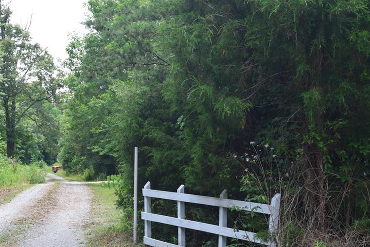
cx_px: 138
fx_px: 726
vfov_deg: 19.2
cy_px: 164
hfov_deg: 28.5
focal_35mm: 71
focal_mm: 35
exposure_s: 1/160
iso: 400
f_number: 10
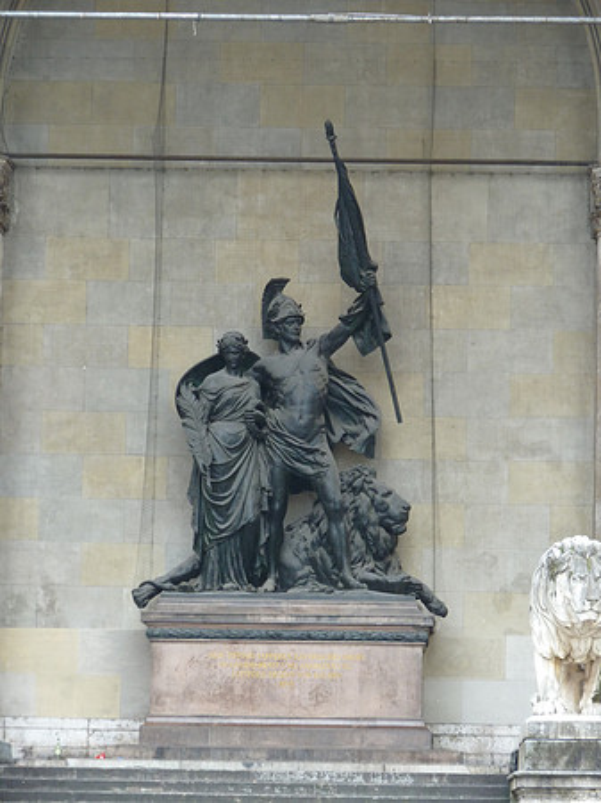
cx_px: 300
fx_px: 4217
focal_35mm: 182
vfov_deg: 10.9
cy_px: 402
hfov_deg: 8.2
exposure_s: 1/60
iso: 125
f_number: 4.5
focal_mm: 29.9
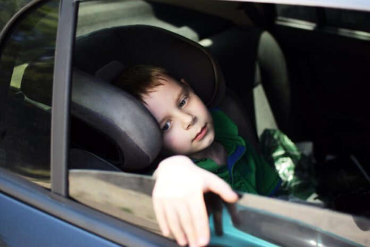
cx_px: 185
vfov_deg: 25.8
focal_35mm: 52
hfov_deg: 37.9
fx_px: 540
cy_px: 124
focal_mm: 35
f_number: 1.8
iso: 100
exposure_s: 1/400
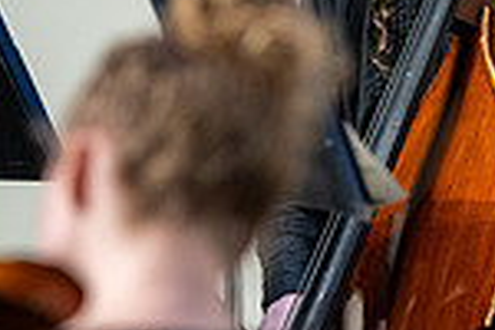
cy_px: 58
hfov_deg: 2.7
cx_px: 267
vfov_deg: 1.8
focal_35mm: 775
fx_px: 10655
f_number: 2.8
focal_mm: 200
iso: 1000
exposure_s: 1/400
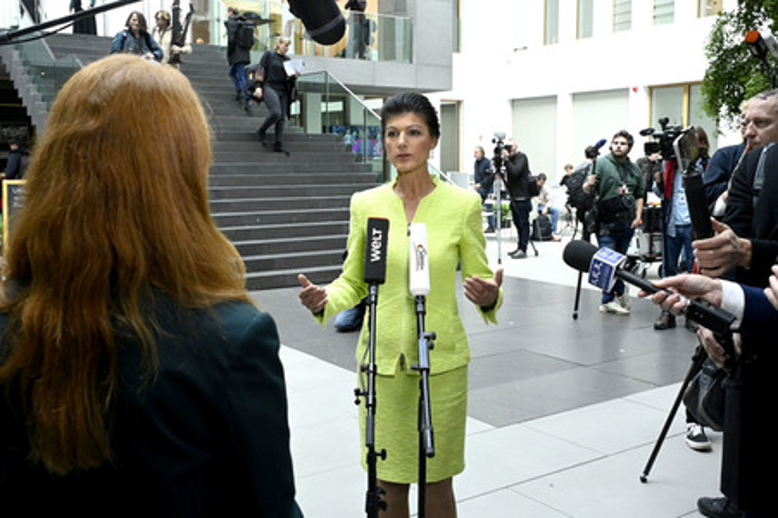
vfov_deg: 41.1
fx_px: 691
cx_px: 389
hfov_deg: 58.8
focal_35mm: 32
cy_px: 259
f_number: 8
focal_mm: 32
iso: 5000
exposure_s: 1/200
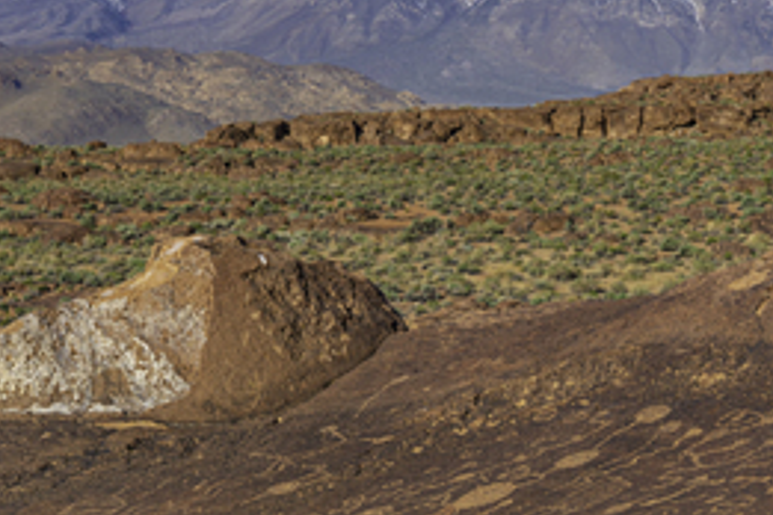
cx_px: 542
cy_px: 280
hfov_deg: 19.7
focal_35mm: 103
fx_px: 2211
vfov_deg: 13.3
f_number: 8
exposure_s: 1/500
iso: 100
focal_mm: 48
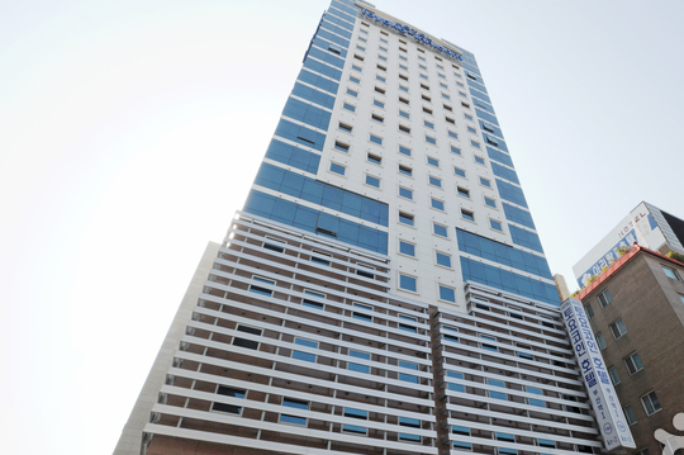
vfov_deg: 57.0
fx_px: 418
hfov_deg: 77.5
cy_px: 200
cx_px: 420
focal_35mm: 22
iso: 800
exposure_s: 1/200
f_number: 22
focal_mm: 17
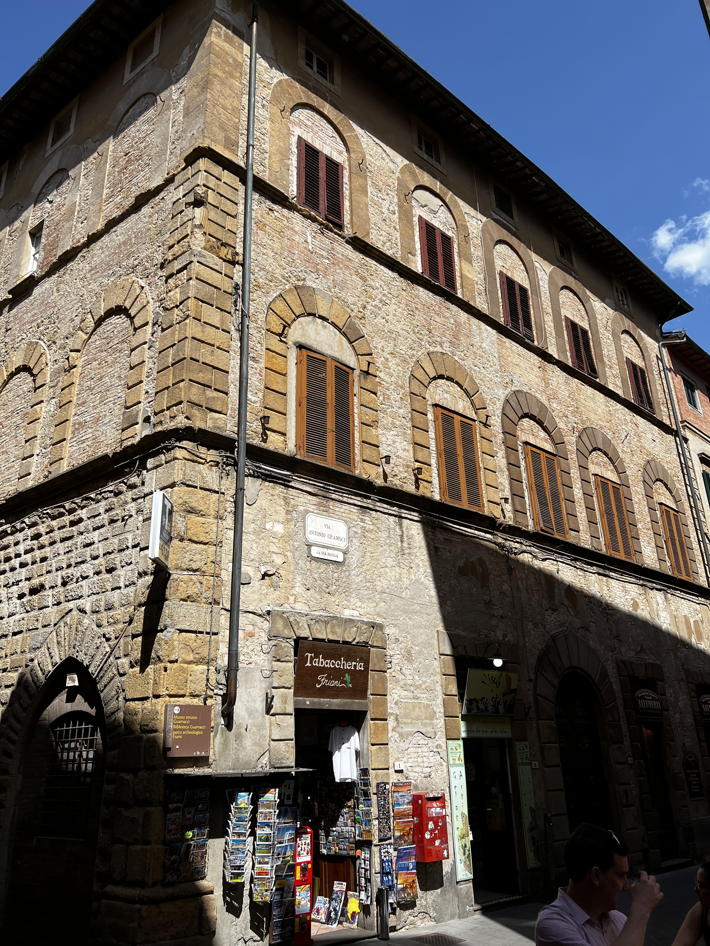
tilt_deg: +23.3
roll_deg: +1.7
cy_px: 473
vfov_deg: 67.3
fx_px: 711
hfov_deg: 53.1
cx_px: 355
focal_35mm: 26
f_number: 1.5
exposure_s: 1/4115
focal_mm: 5.7
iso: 50
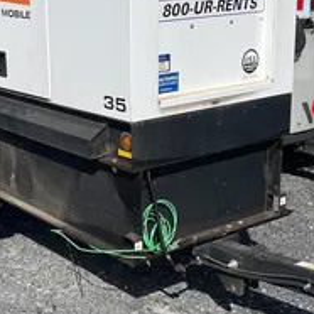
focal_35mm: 68
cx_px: 83
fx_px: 698
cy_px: 148
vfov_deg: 25.4
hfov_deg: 25.1
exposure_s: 1/5556
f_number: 1.6
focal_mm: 4.2
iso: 32
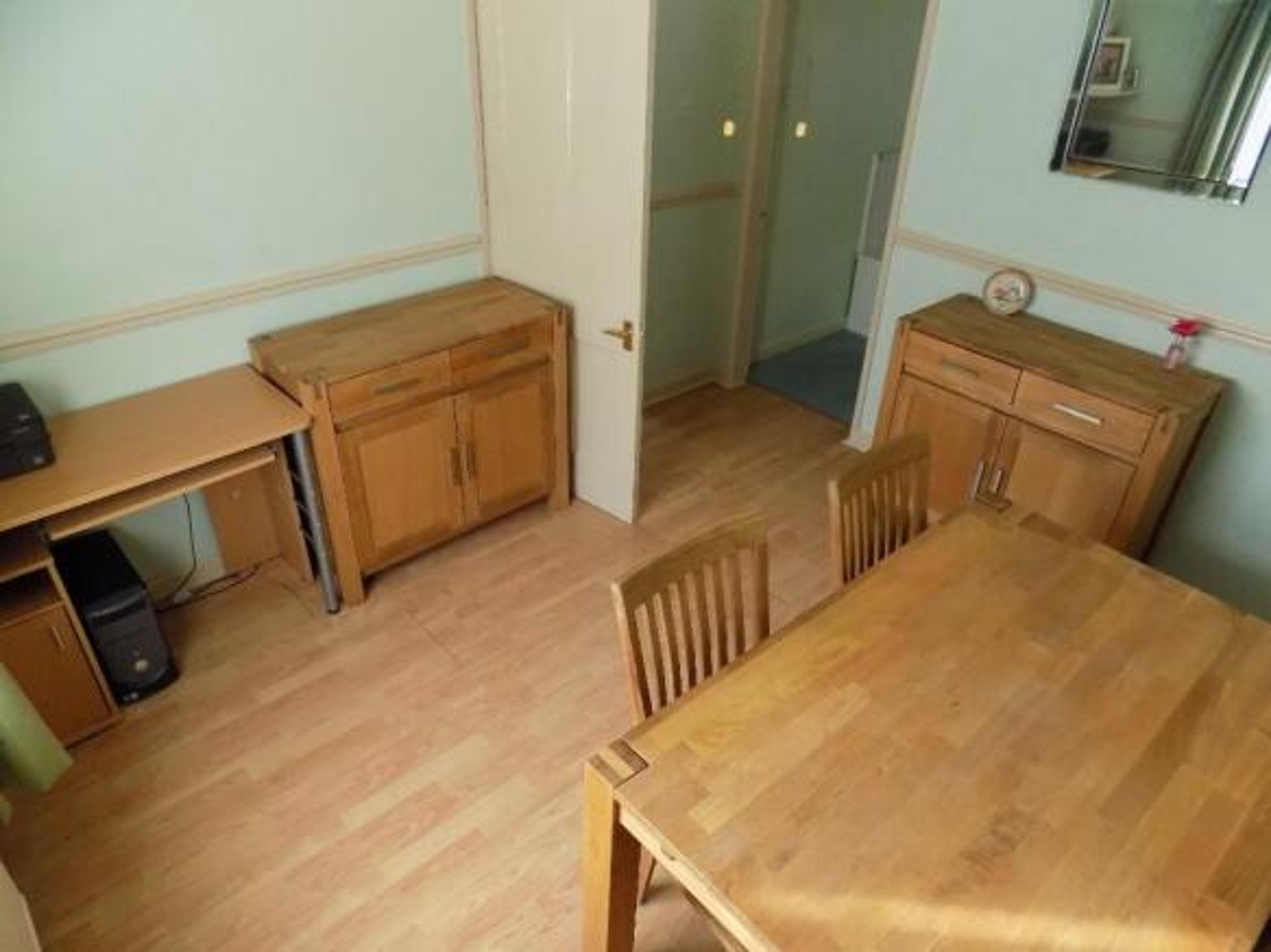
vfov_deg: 58.9
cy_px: 476
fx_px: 844
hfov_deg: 73.9
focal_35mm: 23
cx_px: 636
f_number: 3.1
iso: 360
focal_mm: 4
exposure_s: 1/30
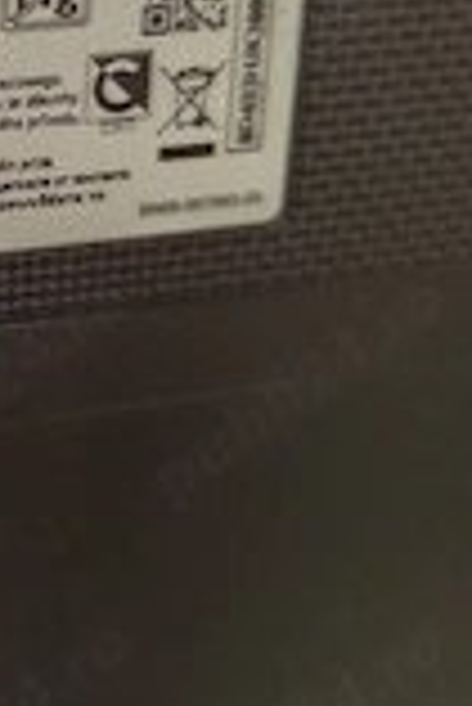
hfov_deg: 20.1
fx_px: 1197
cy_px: 121
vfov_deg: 31.8
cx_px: -175
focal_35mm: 61
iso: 8000
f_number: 1.65
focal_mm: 6.14
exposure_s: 1/6.25
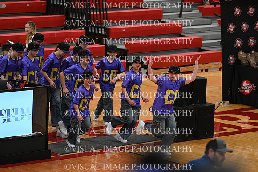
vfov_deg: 6.9
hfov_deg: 10.3
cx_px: 129
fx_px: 1434
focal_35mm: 200
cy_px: 86
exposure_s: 1/400
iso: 4000
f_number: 3.5
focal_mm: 200
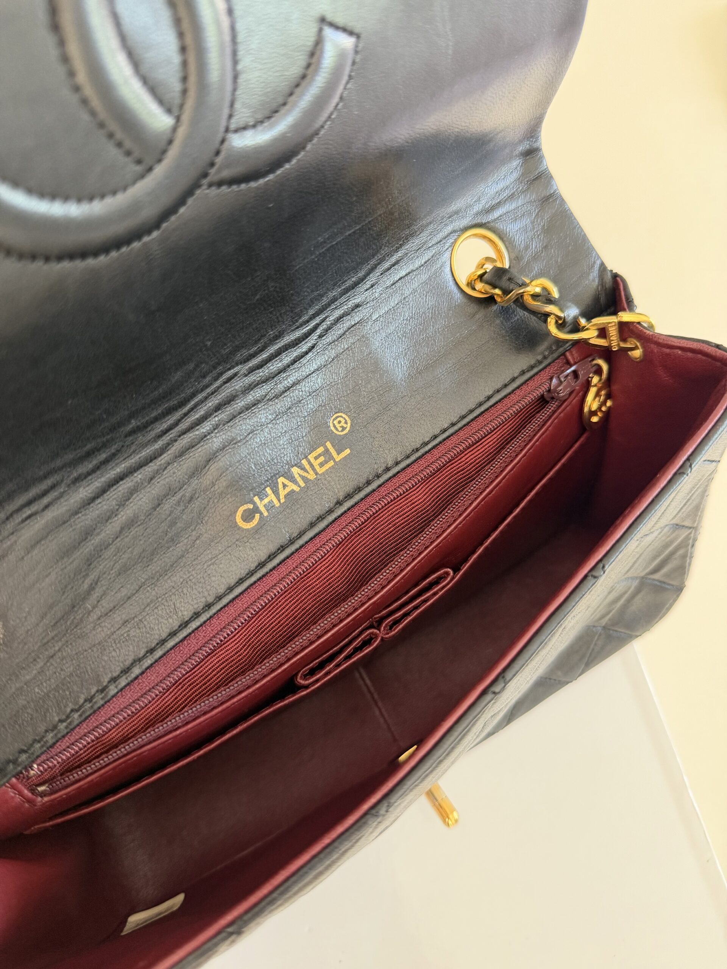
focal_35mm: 24
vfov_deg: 71.6
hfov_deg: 56.8
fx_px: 672
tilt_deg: -67.7
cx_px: 364
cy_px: 484
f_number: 1.78
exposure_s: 1/60
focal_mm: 6.76
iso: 320
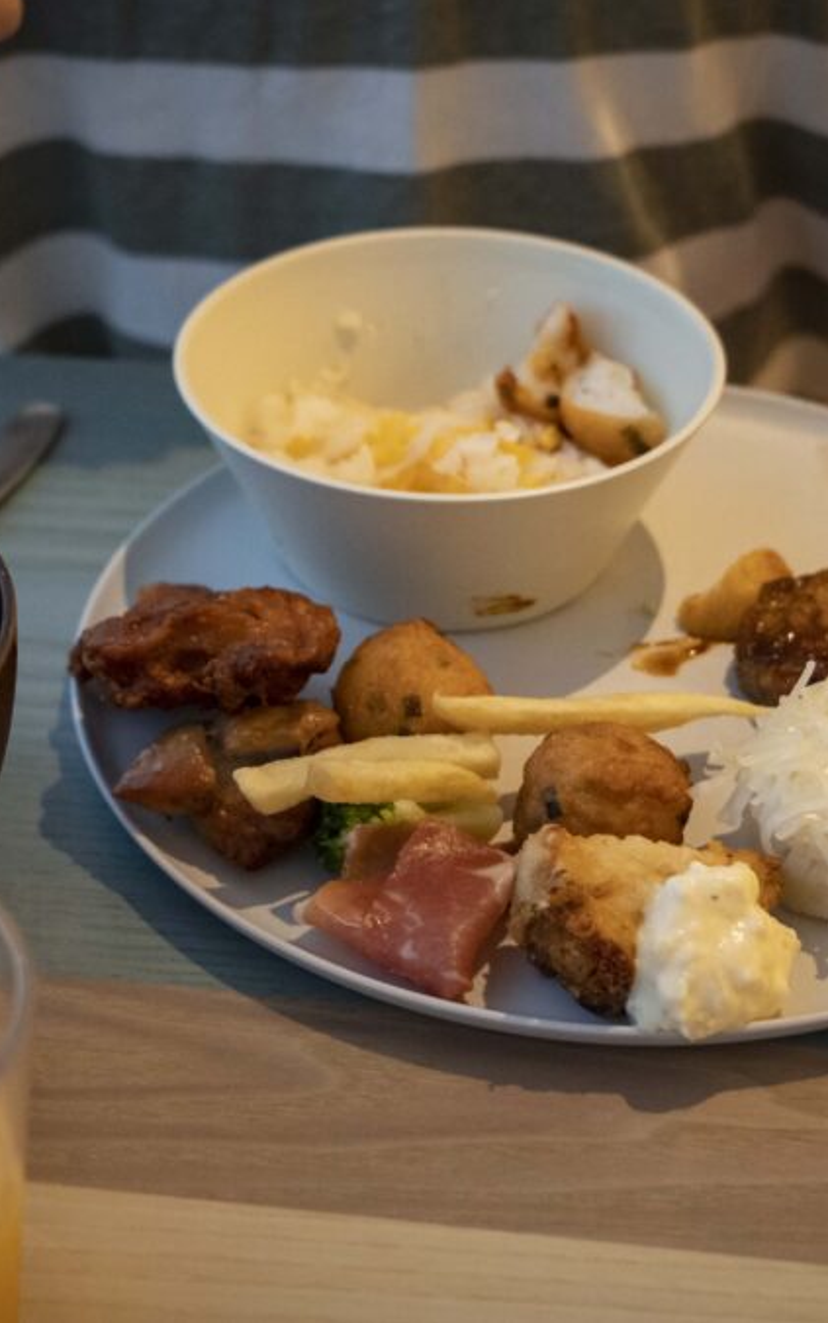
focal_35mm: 71
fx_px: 2561
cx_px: 331
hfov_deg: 18.3
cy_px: 657
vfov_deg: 29.0
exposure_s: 1/160
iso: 6400
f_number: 5.6
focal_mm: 46
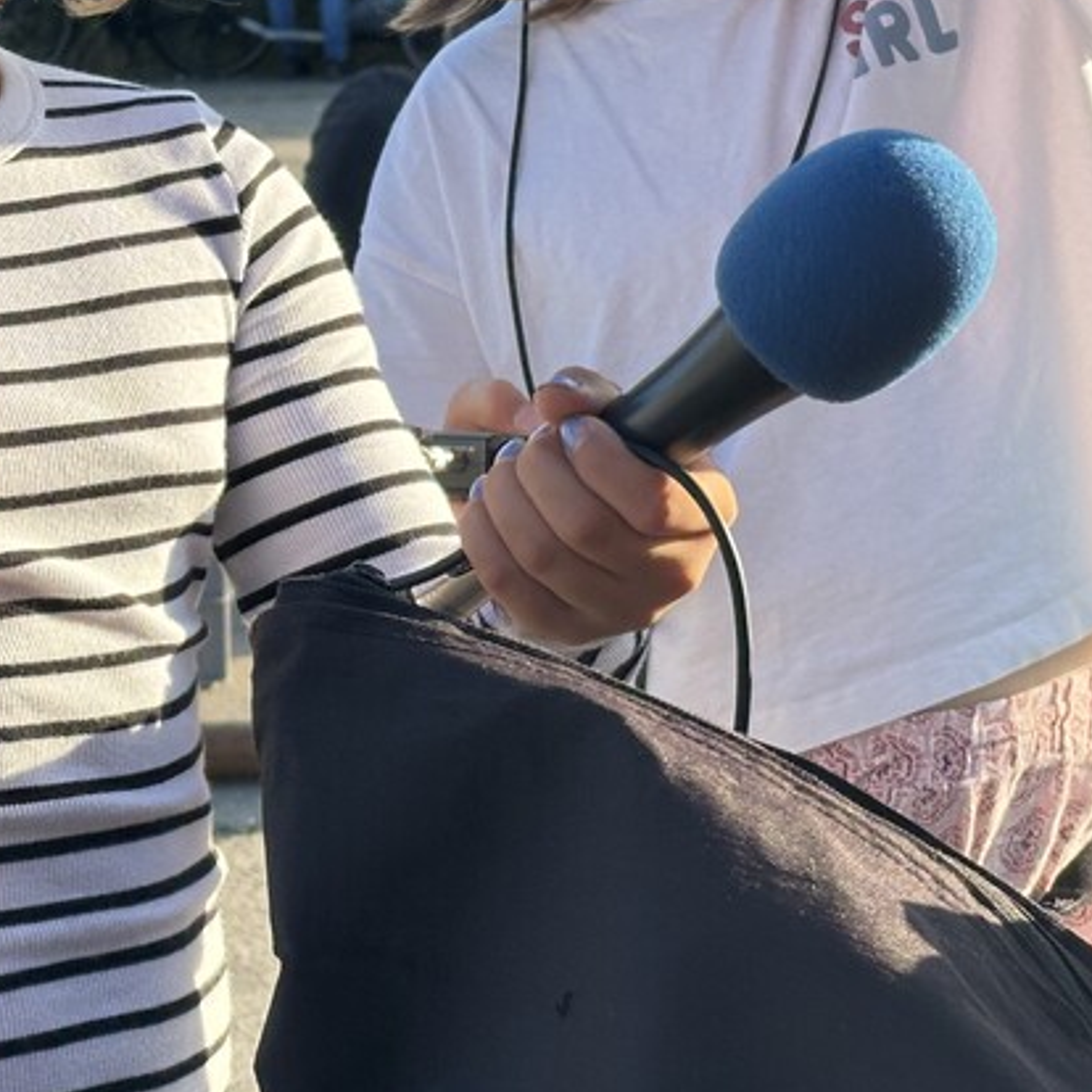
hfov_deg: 14.4
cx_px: 633
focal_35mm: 121
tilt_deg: -7.7
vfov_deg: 14.4
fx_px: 4319
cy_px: 326
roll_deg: +0.4
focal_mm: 6.86
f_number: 1.78
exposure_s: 1/971
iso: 64
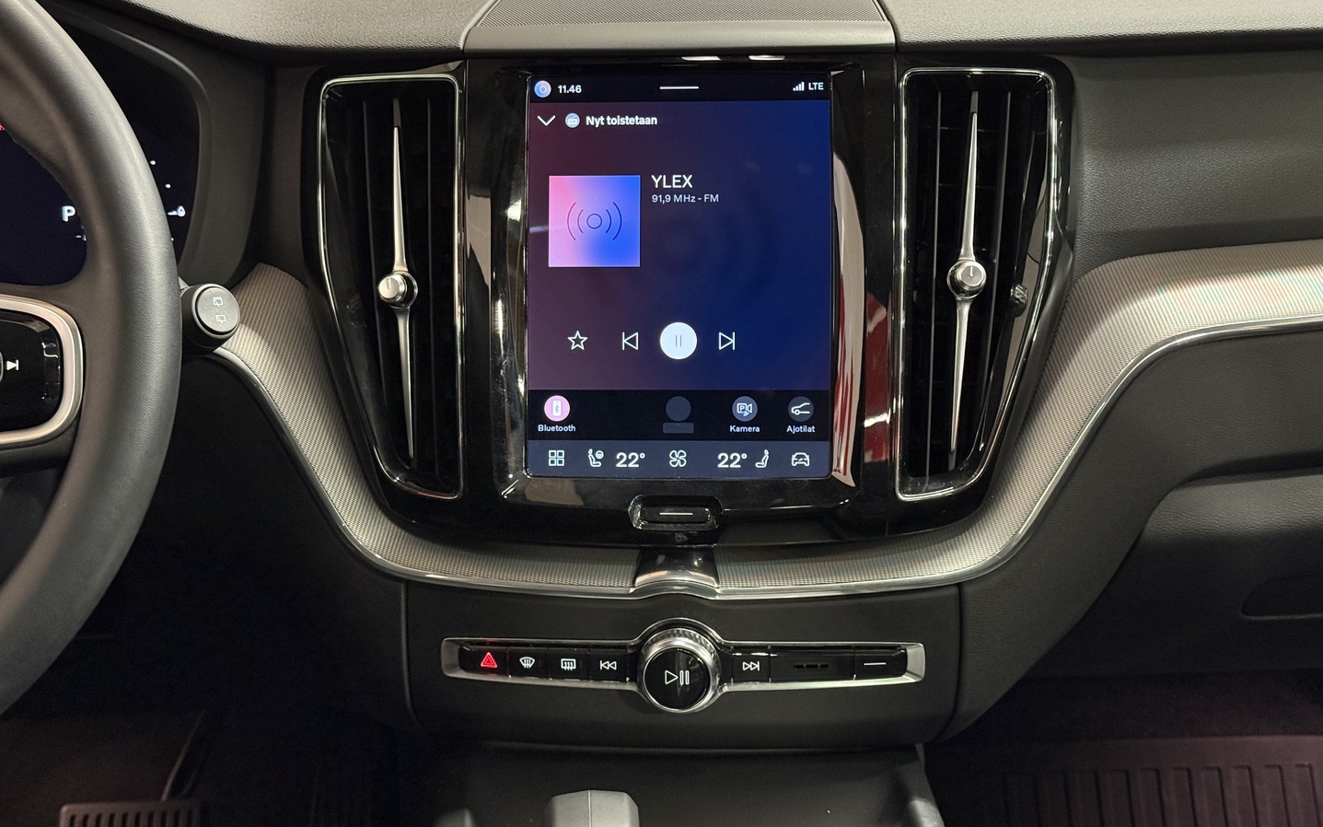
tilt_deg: -17.3
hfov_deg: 39.6
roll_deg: +1.4
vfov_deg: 25.3
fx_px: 1839
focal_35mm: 51
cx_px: 661
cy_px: 353
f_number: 1.78
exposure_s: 1/33
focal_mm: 6.76
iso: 500
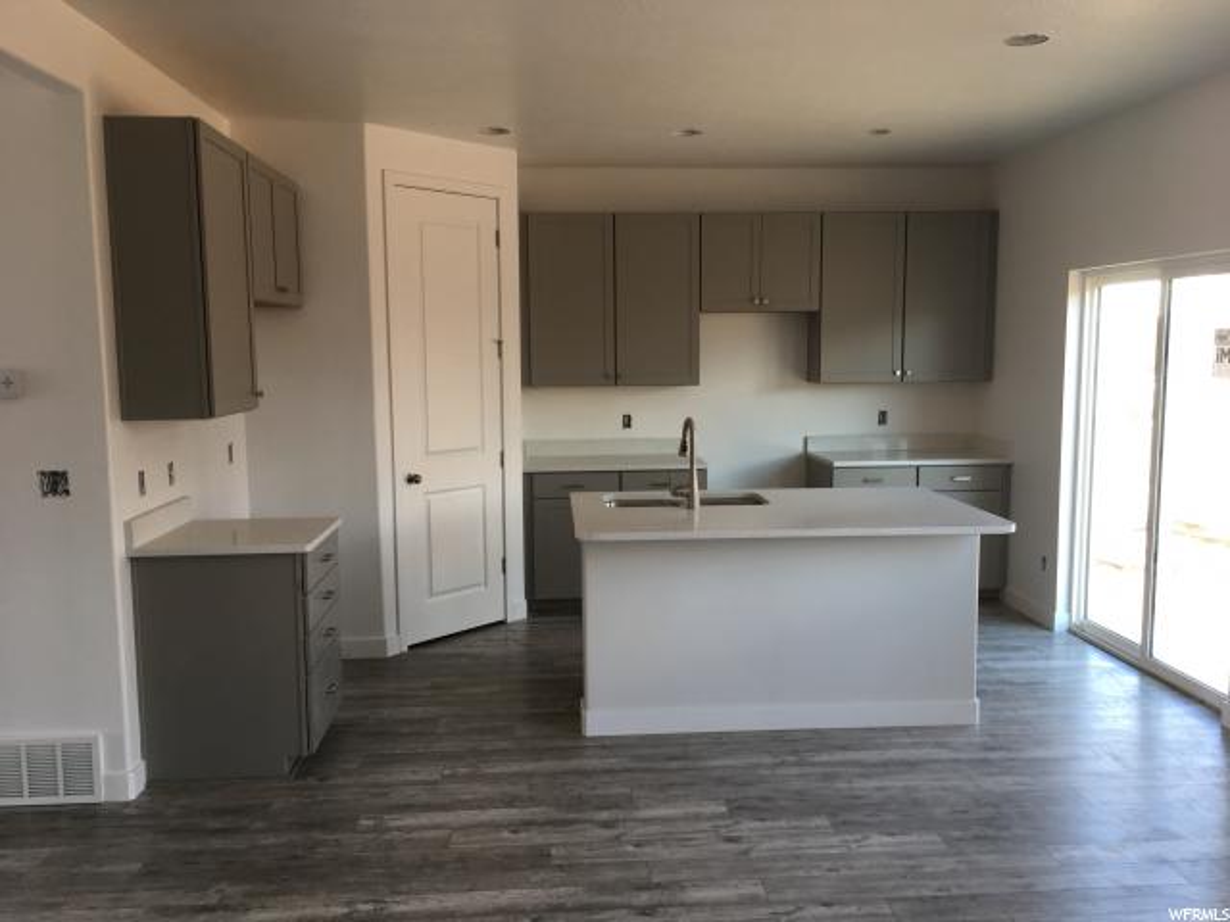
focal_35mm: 29
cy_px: 461
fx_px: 1030
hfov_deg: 61.7
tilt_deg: -8.0
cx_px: 615
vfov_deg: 48.2
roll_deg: +1.5
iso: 32
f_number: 2.2
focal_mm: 4.15
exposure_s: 1/60
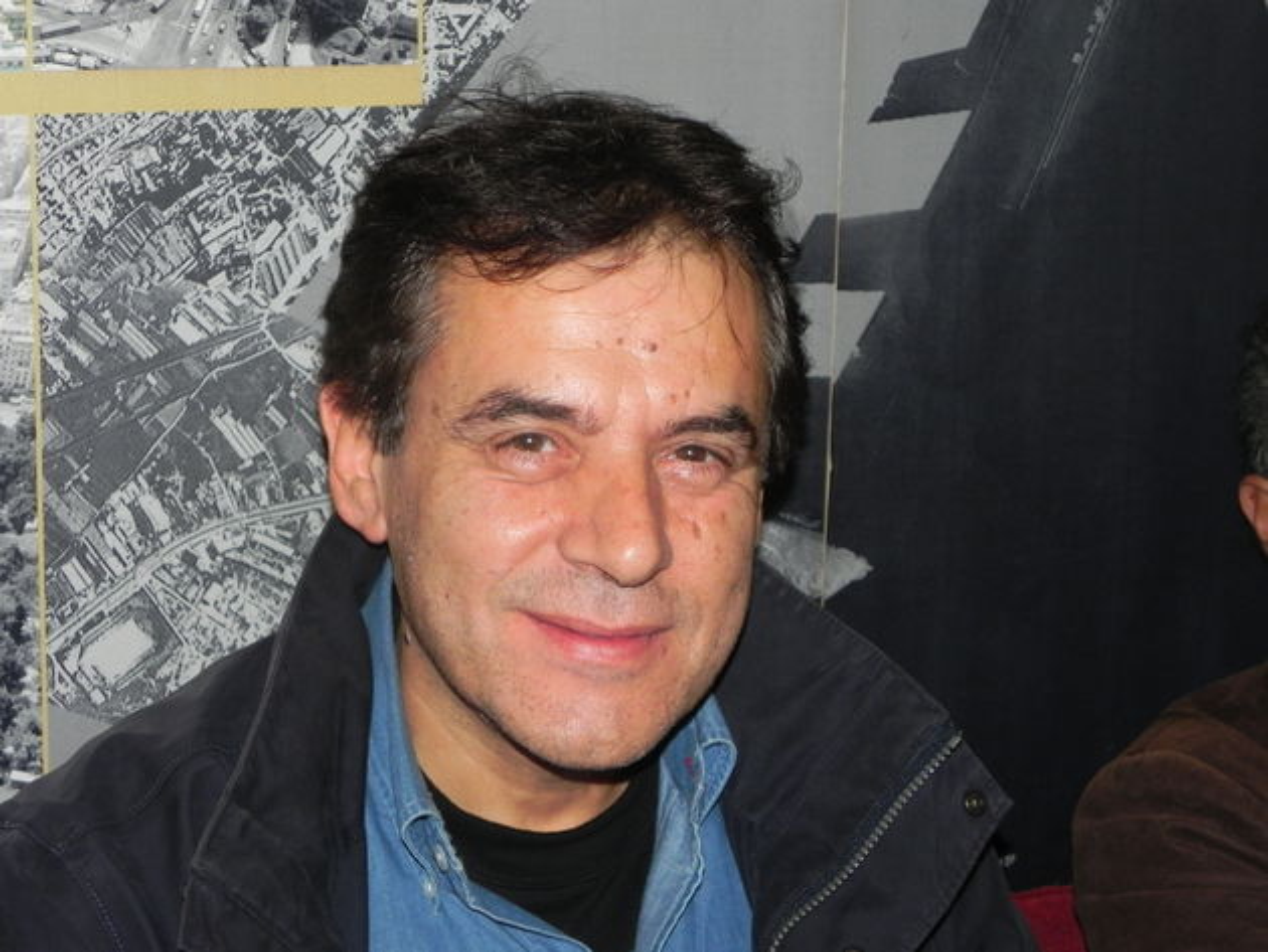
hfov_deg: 26.0
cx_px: 634
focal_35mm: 75
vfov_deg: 19.7
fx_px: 2748
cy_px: 476
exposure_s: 1/30
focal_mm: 13.4
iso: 200
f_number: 4
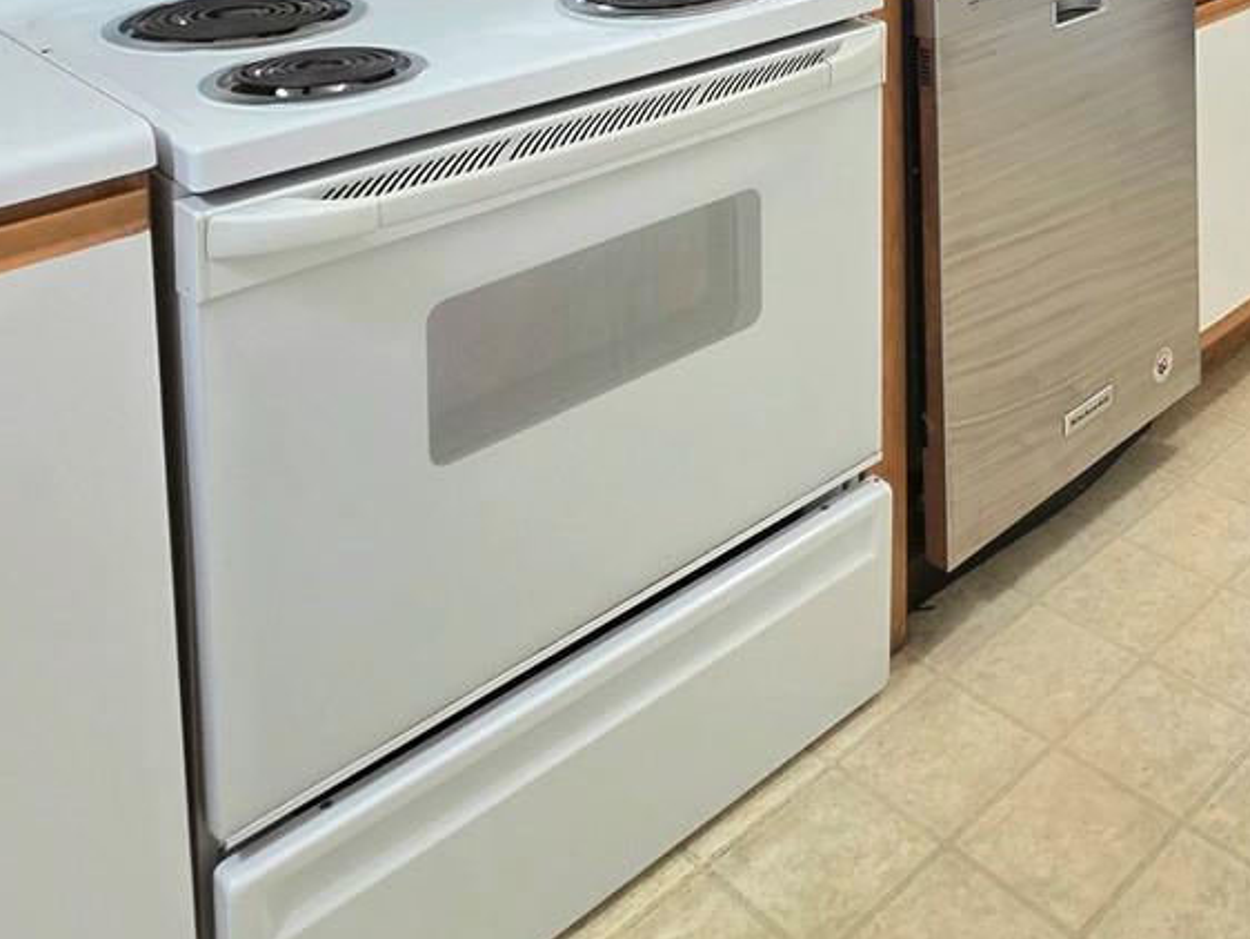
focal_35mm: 37
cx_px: 1050
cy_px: -265
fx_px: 1337
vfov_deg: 30.8
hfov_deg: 46.7
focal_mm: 2.2
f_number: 1.9
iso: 160
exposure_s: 1/60.2
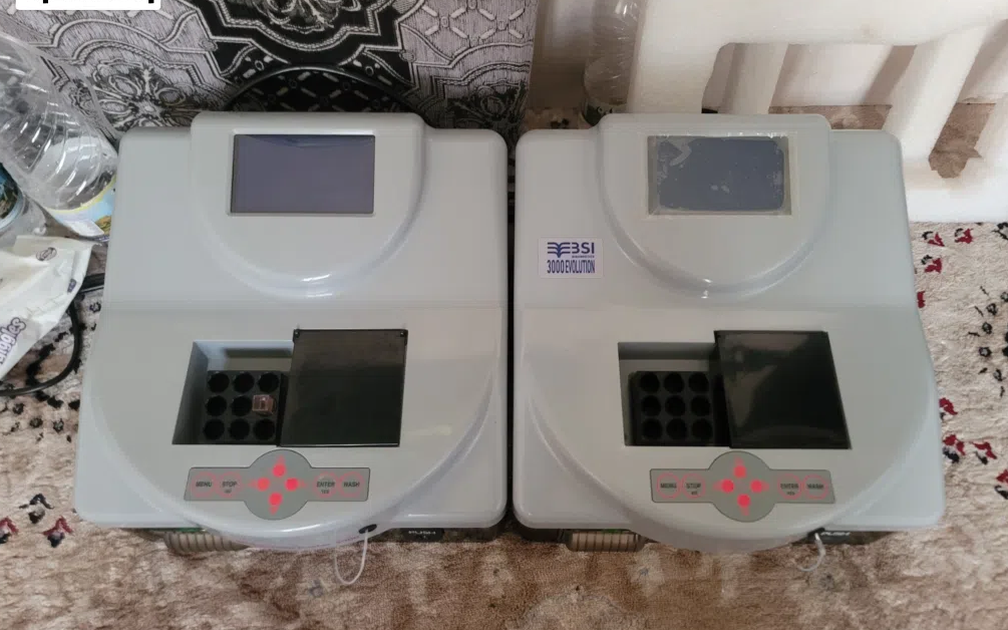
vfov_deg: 46.0
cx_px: 505
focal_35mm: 27
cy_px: 299
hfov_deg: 68.4
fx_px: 742
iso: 640
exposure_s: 1/40
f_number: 1.8
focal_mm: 7
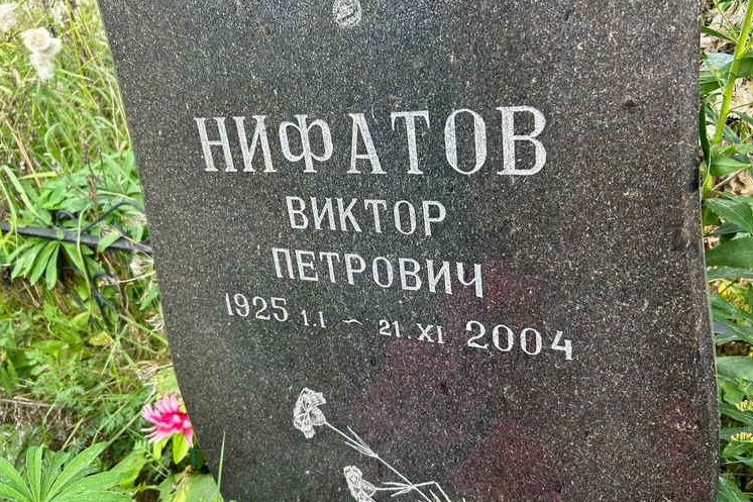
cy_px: 228
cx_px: 379
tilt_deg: -22.6
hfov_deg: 63.7
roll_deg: +0.4
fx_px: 606
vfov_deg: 44.9
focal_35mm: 29
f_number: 1.5
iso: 40
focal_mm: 5.7
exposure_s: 1/202
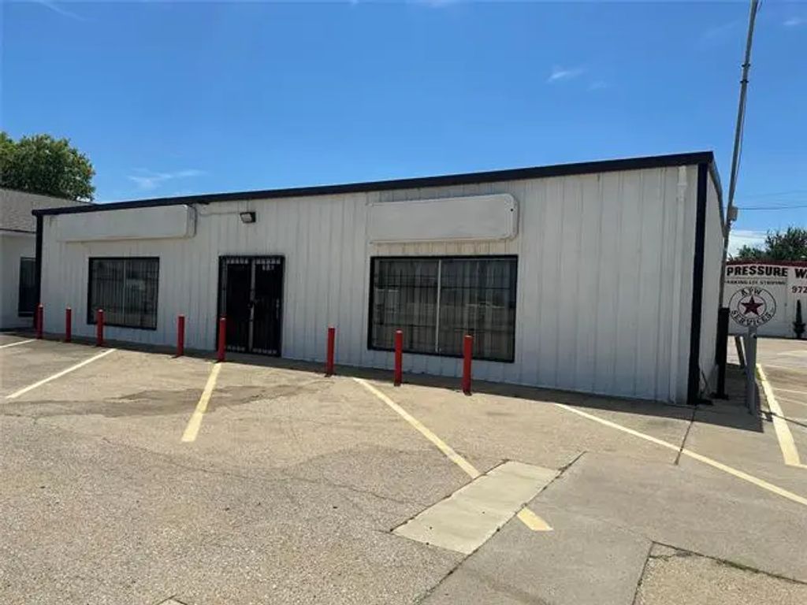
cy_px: 302
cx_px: 404
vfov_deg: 56.8
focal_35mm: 24
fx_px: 560
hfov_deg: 71.6
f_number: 1.78
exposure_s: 1/8929
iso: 80
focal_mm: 6.86
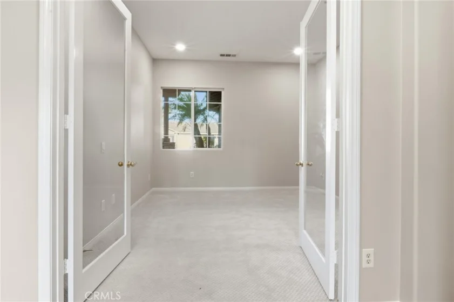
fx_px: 227
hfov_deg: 90.0
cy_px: 151
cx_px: 227
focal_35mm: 18
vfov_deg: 67.3
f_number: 20
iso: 400
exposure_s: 1/2.5
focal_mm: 12
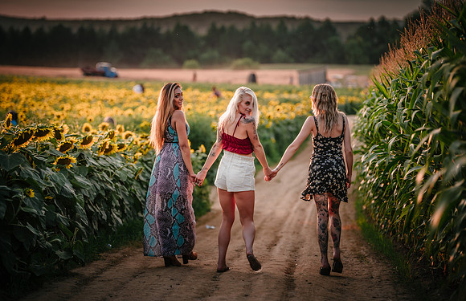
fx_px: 1754
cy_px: 154
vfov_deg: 9.8
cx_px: 233
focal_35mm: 137
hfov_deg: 15.1
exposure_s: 1/250
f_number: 2.8
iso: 80
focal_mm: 135
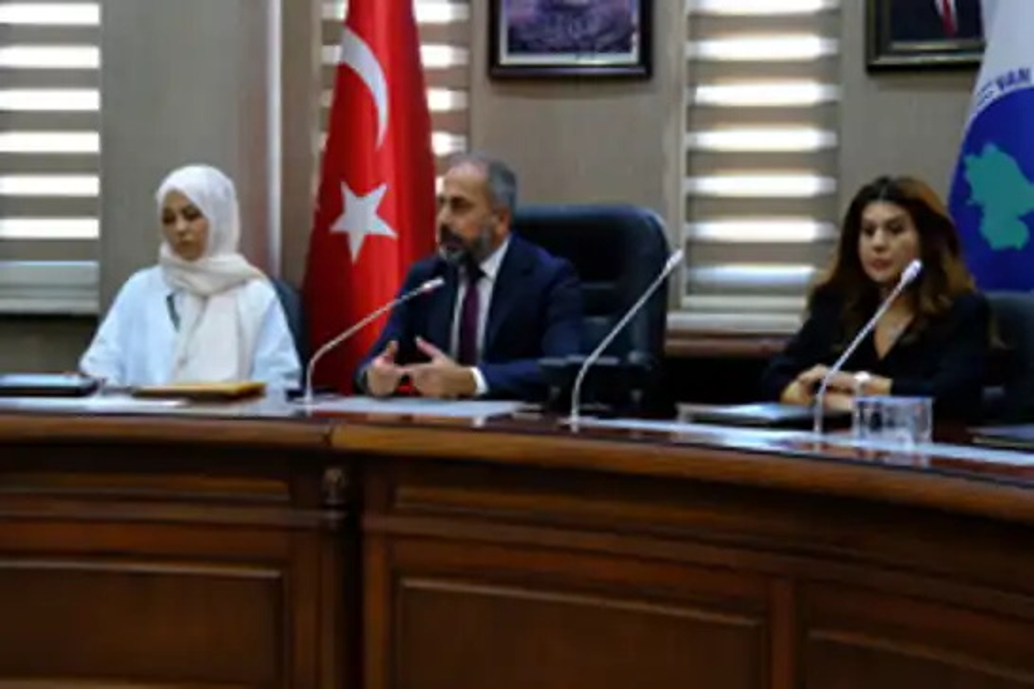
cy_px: 344
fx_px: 2527
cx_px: 517
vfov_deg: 15.5
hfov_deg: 23.1
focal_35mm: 88
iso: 1600
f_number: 4
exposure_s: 1/50
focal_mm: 58.6
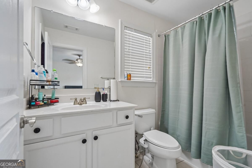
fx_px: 112
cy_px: 84
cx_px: 126
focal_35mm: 16
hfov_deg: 96.7
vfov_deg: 73.7
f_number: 8
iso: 400
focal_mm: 16
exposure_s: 1/13
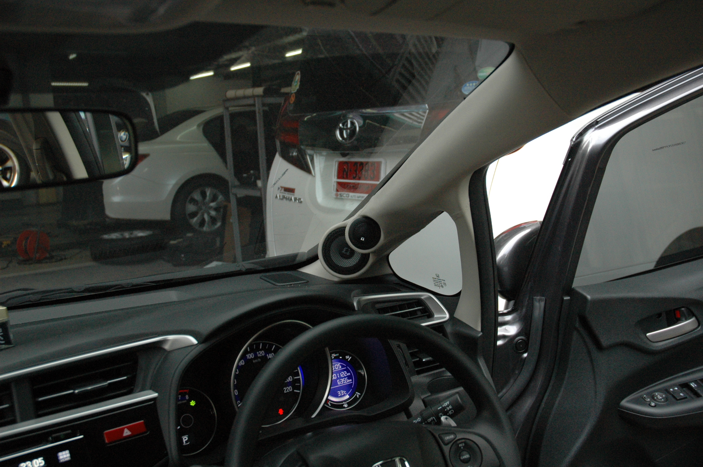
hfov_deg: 53.2
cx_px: 352
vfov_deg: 36.8
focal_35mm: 36
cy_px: 234
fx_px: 702
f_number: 5
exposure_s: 1/80
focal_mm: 24
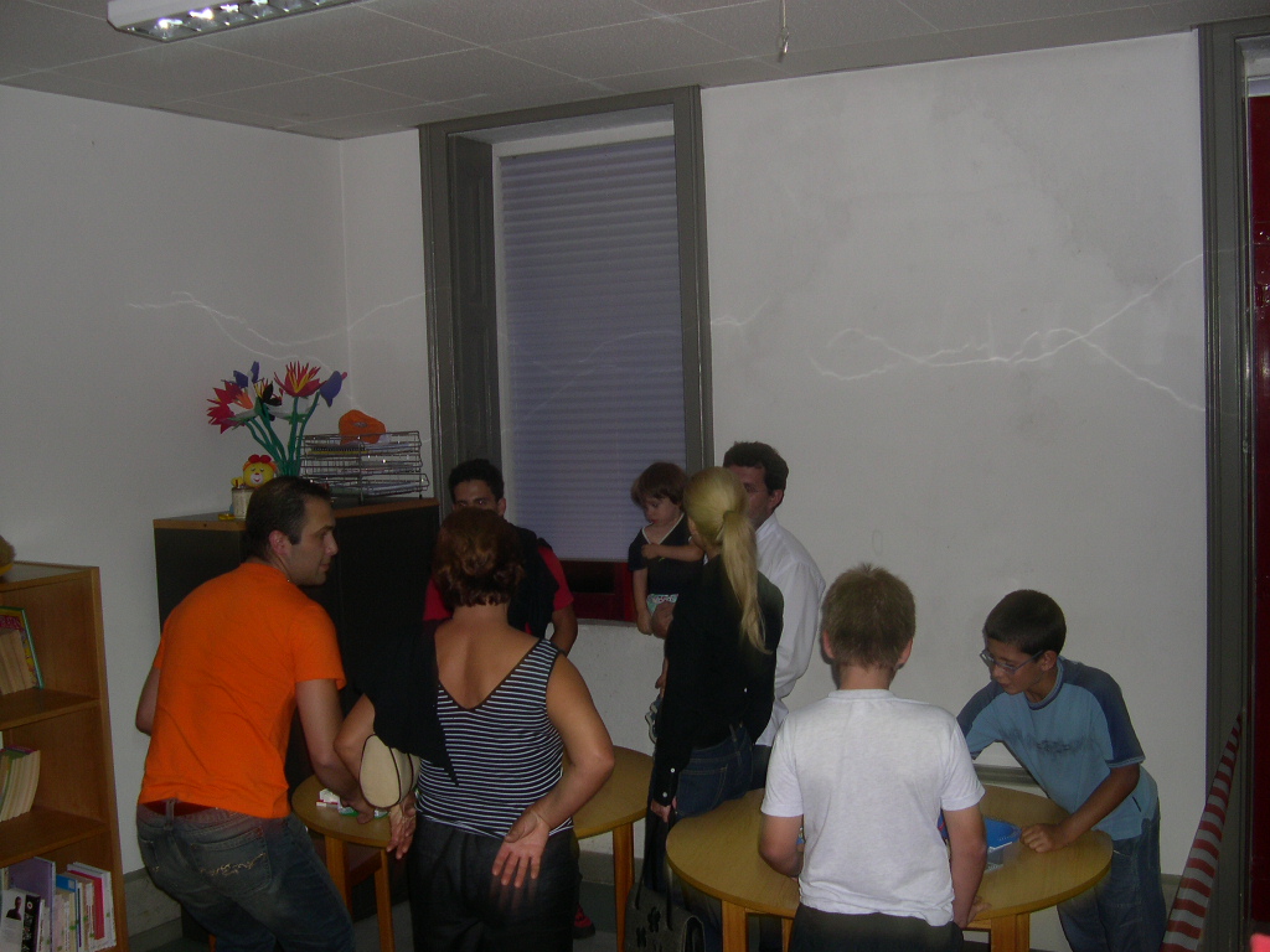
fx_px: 1394
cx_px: 635
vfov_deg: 37.7
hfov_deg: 49.0
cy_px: 476
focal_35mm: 38
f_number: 2.8
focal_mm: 8
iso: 117
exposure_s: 1/60
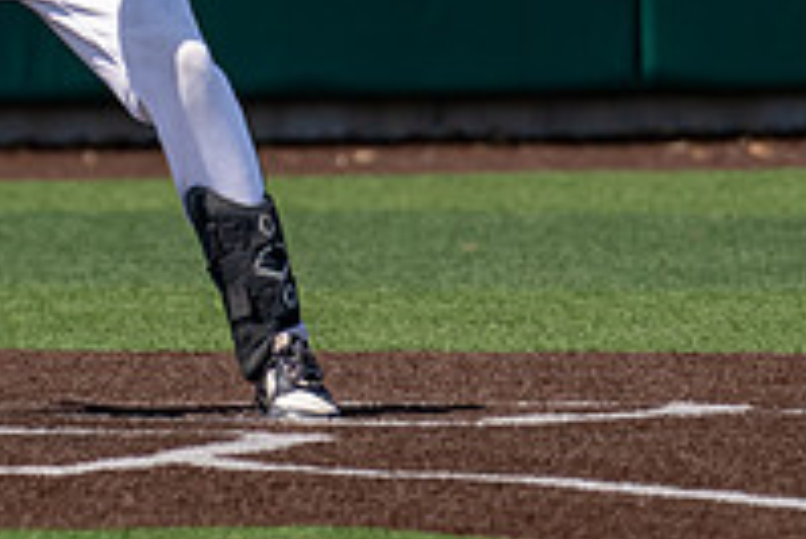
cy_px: -219
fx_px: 26504
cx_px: -149
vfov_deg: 1.2
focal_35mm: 1183
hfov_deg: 1.7
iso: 320
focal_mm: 280
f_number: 4
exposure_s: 1/3200
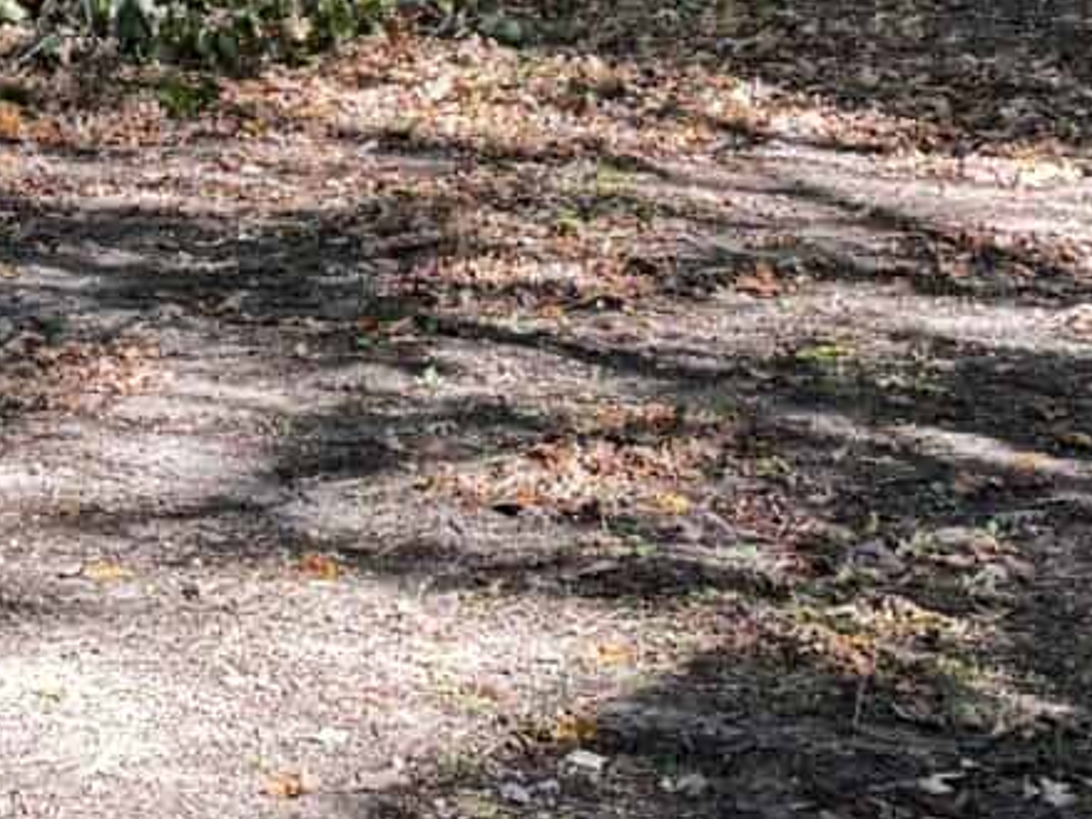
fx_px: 4415
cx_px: 438
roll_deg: +2.5
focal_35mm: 140
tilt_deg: +0.7
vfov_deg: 9.9
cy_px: -719
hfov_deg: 14.1
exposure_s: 1/121
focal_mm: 6.76
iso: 125
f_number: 1.78
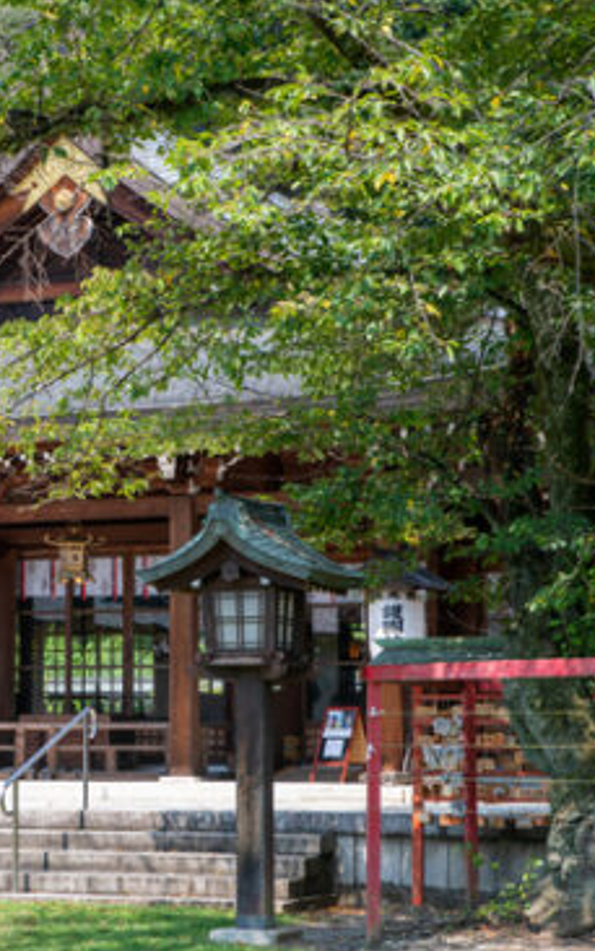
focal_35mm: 97
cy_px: 499
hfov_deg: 13.4
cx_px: 104
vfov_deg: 21.4
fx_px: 2515
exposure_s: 1/80
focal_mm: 58
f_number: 9
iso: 100
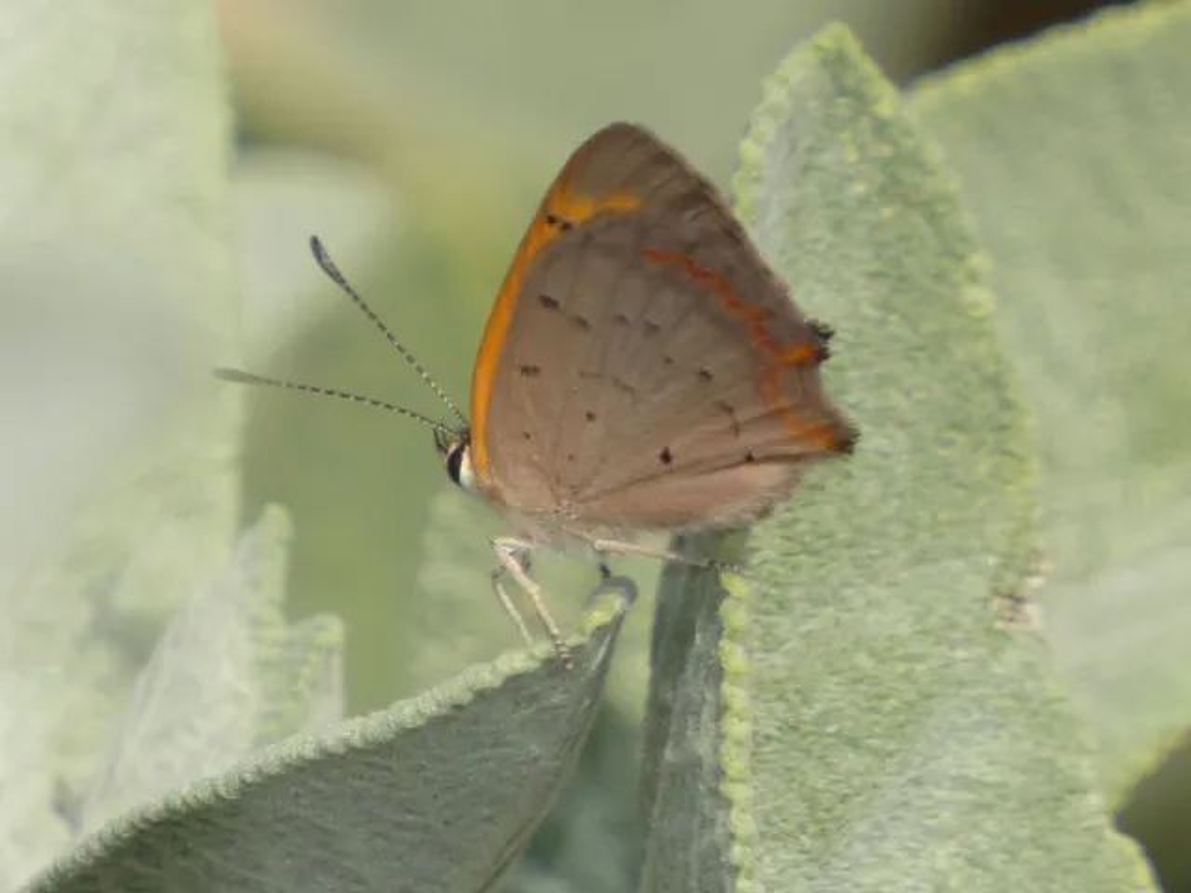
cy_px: 446
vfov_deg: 1.3
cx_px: 596
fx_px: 38948
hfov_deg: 1.8
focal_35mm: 1132
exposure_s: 1/250
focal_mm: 202.9
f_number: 5.7
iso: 80
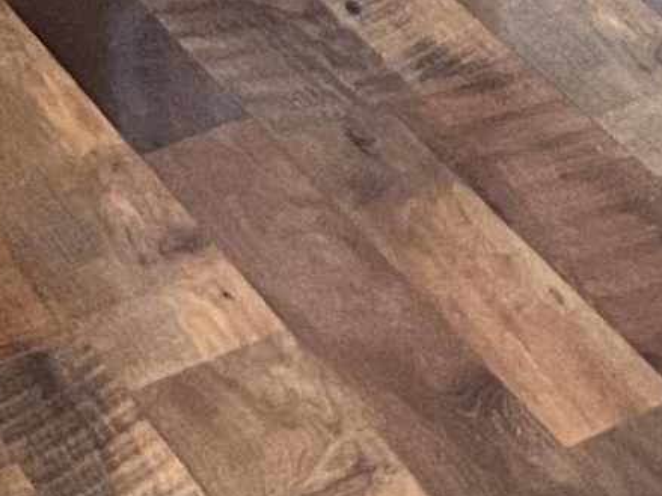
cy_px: -1233
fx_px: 3480
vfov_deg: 6.9
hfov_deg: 10.0
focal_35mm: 182
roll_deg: +1.7
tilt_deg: -9.7
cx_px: 1351
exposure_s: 1/60
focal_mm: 4.2
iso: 400
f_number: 1.6
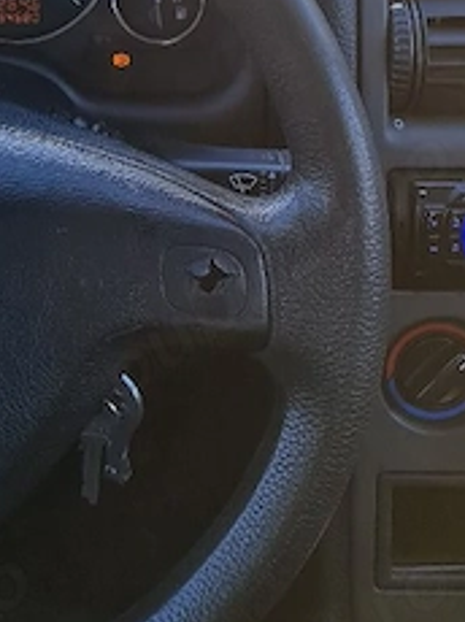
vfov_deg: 21.2
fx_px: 1561
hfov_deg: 16.5
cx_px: -38
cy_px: -89
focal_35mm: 87
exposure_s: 1/100
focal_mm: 7
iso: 50
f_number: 1.8
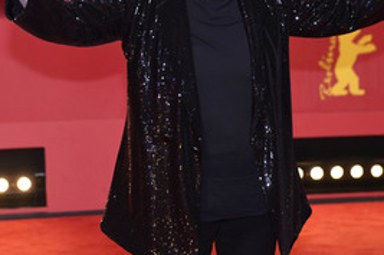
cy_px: 45
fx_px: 1171
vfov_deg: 12.3
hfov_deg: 18.6
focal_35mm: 110
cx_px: 214
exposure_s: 1/400
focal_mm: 65
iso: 800
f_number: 3.5
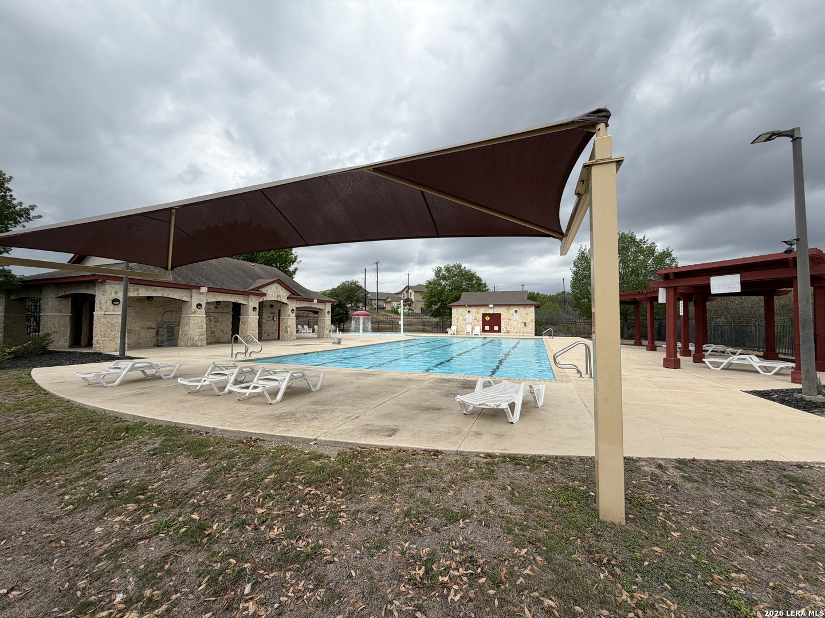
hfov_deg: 102.1
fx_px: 334
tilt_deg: +1.5
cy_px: 309
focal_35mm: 14
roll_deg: +0.0
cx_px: 412
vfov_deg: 85.7
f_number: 2.2
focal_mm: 2.22
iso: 20
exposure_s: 1/779
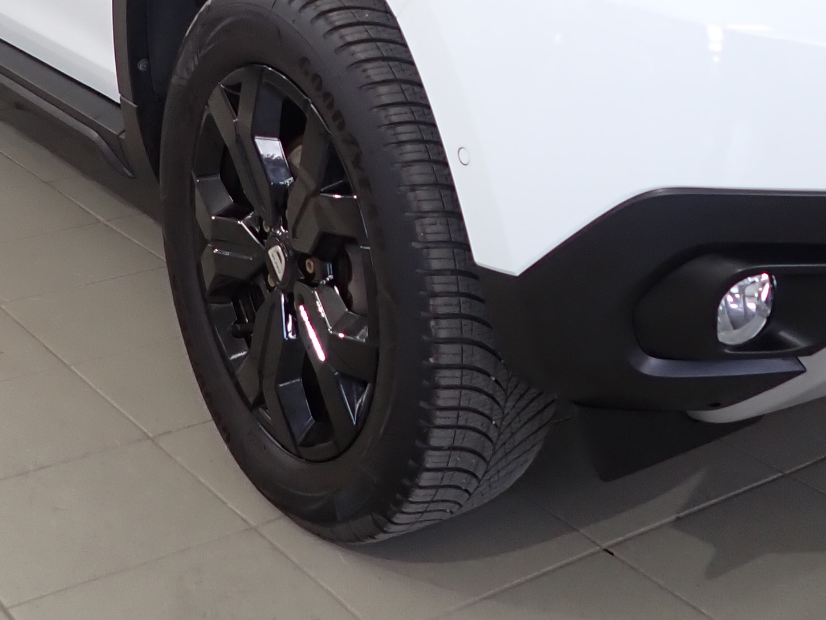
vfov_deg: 20.2
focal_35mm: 69
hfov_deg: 27.8
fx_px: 1647
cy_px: -84
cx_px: 619
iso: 100
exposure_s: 1/60
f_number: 2
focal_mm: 4.5
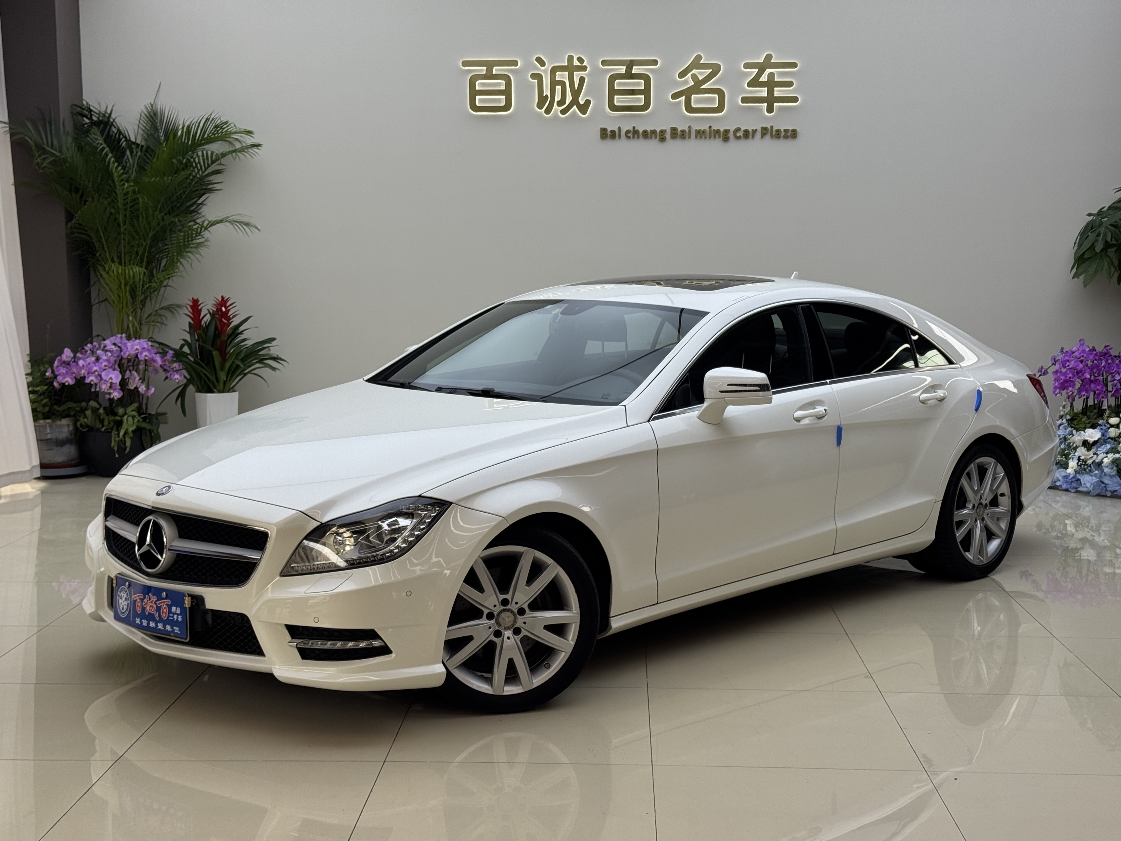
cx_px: 560
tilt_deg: -6.2
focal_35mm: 48
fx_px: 1554
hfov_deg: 39.7
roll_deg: -0.1
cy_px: 420
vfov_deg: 30.3
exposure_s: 1/621
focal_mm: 6.76
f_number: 1.78
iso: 64
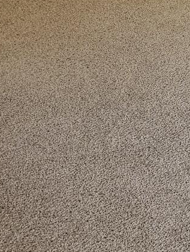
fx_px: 797
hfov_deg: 12.0
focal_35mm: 109
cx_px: 384
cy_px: -78
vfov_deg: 17.0
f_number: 1.7
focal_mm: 6.3
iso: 500
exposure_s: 1/120
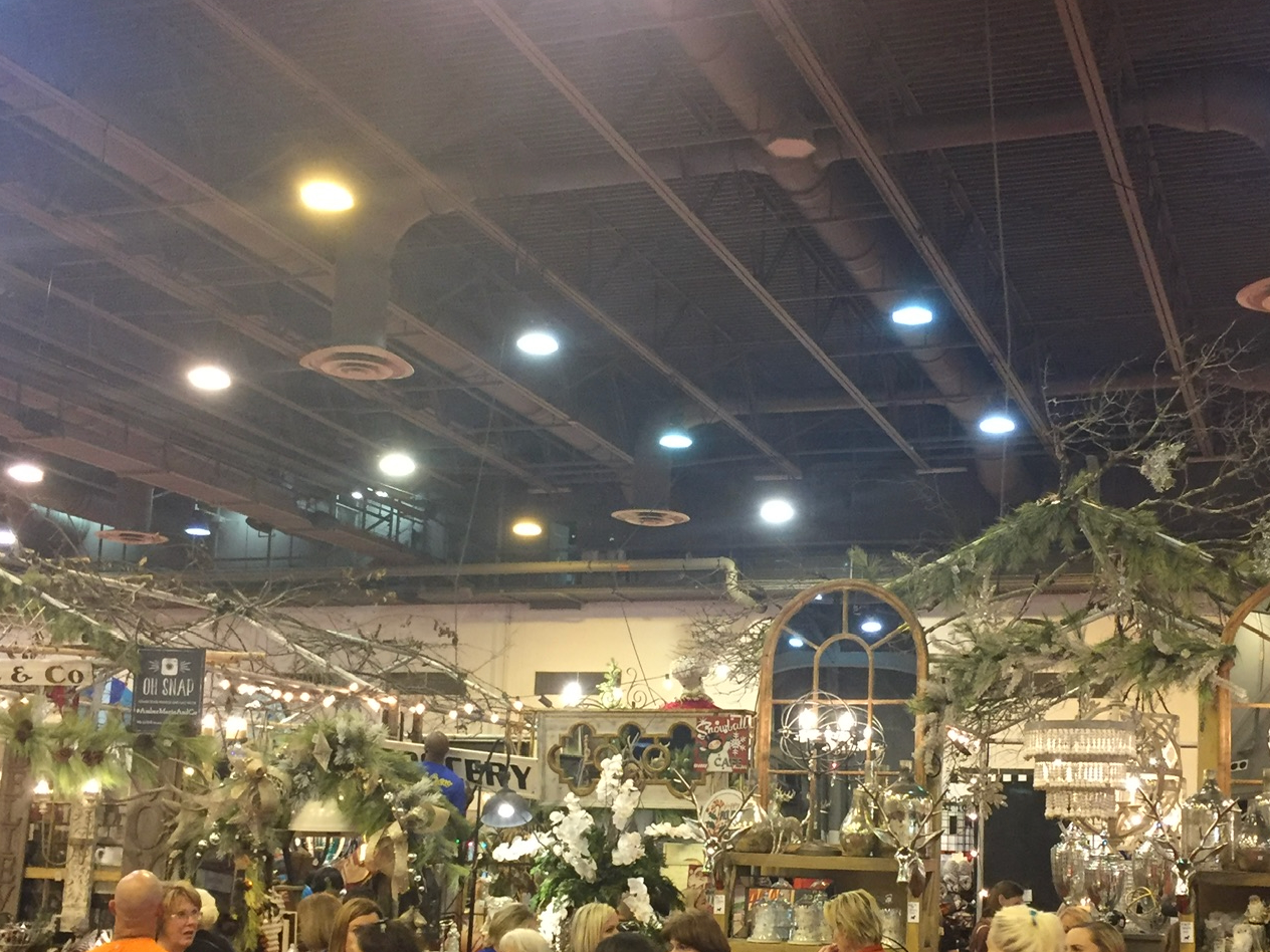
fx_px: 1724
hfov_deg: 40.4
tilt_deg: +6.8
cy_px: 645
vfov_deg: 30.6
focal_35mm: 47
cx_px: 719
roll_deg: -2.8
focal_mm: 4.15
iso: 160
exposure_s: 1/30
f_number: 2.2
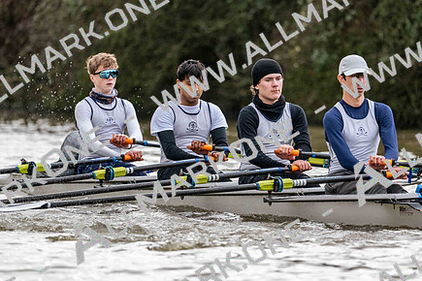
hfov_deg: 3.9
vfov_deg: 2.6
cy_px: 115
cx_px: 271
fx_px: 6247
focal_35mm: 533
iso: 3200
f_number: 4.5
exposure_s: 1/1600
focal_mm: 400
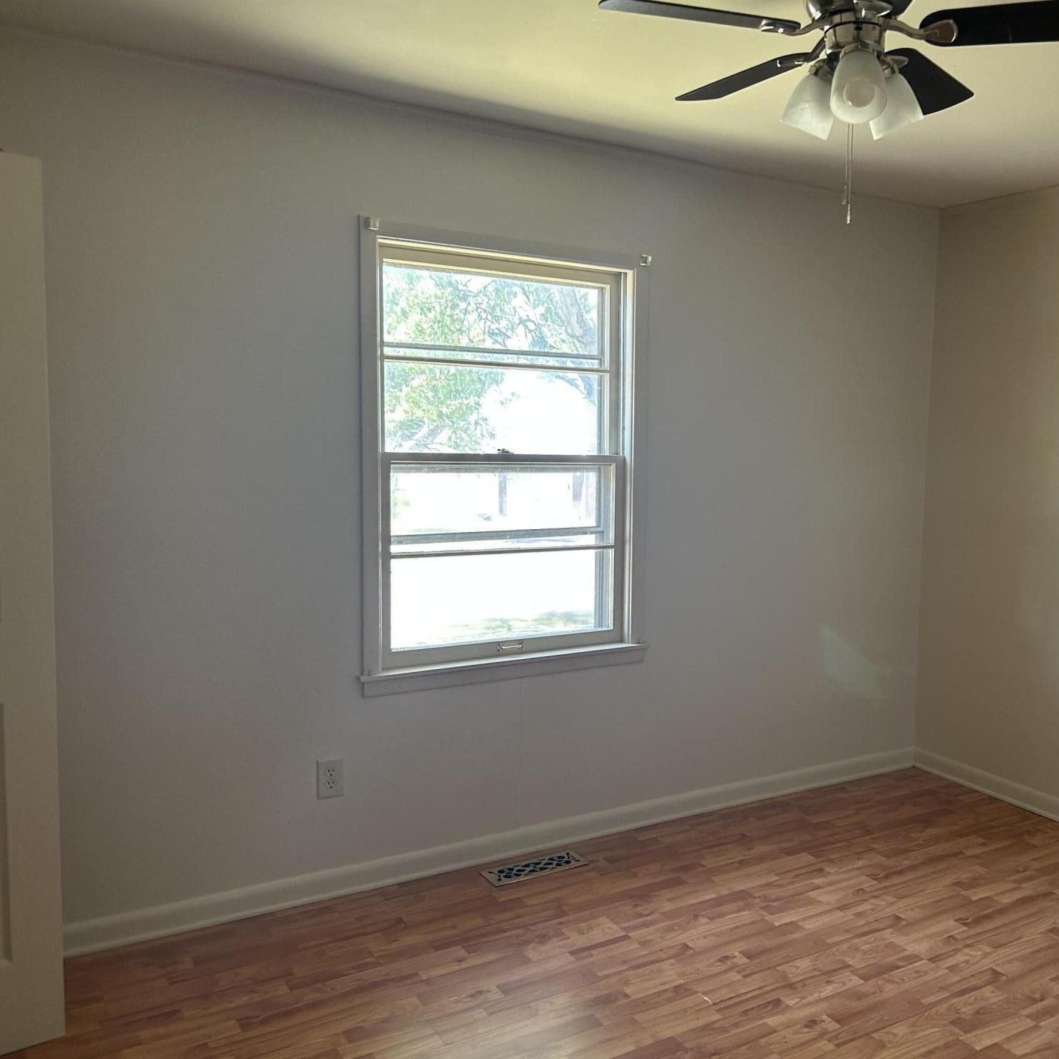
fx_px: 1073
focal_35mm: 31
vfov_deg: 52.5
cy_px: 526
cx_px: 708
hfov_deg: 51.5
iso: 125
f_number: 1.5
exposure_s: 1/120
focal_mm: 5.7
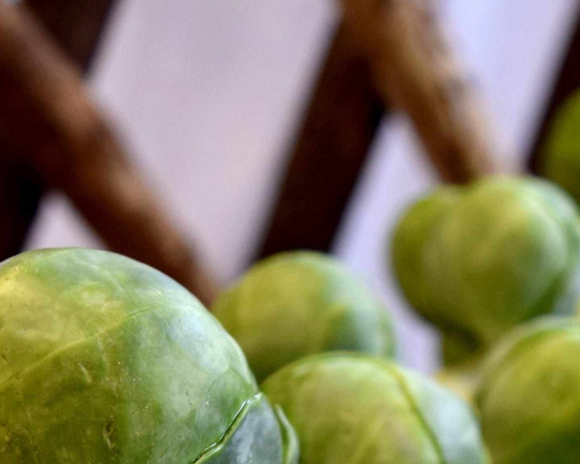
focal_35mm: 124
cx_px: 378
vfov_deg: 11.7
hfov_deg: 15.5
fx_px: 2128
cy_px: 774
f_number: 4
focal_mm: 21
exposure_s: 1/60
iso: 400
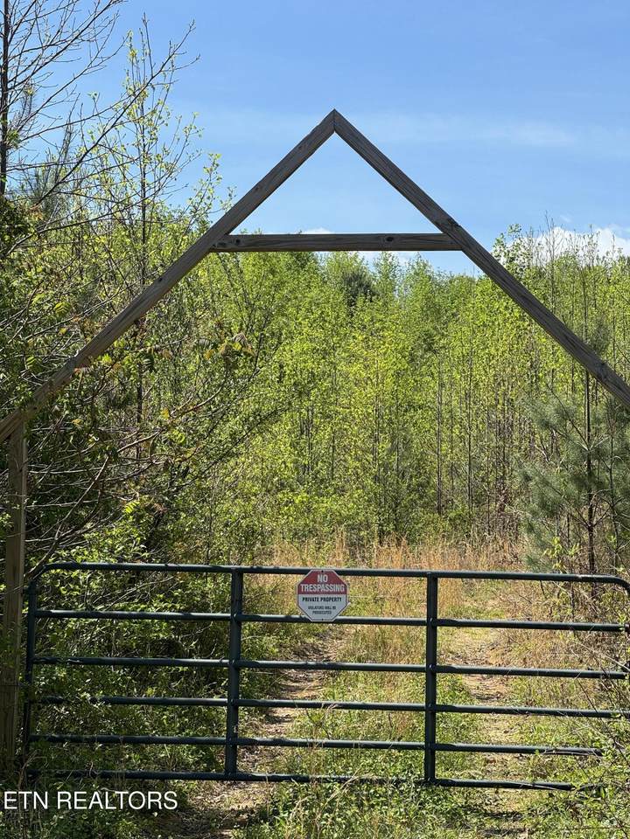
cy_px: 420
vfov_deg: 25.3
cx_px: 315
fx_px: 1869
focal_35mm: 77
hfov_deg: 19.1
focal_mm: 9
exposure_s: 1/497
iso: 25
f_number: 2.8
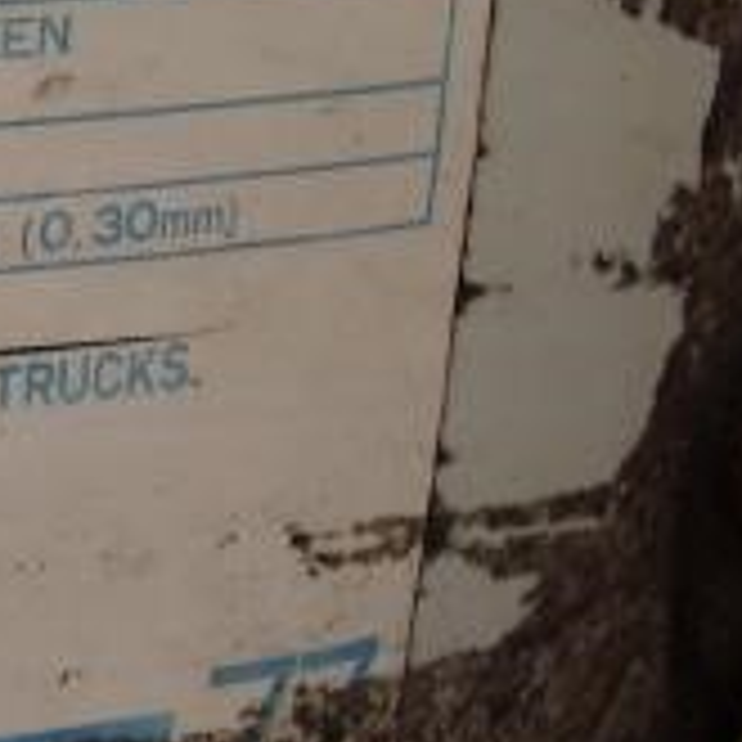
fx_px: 3735
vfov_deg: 11.3
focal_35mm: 154
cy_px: 207
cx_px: -818
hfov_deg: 10.3
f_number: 3.1
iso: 80
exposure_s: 1/640
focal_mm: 6.3
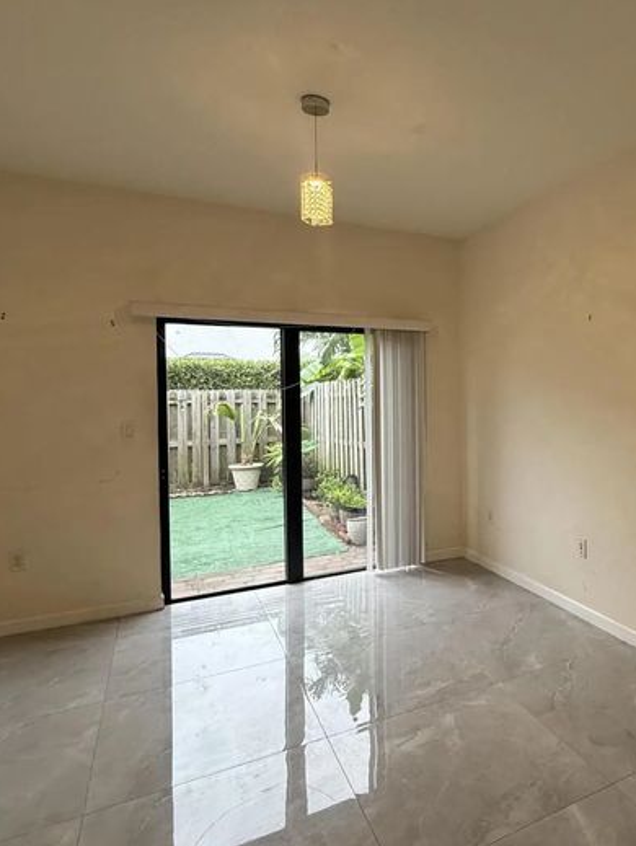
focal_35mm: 23
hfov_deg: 55.6
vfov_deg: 73.9
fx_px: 563
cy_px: 407
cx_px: 491
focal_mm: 2.22
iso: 200
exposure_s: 1/120
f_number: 2.2
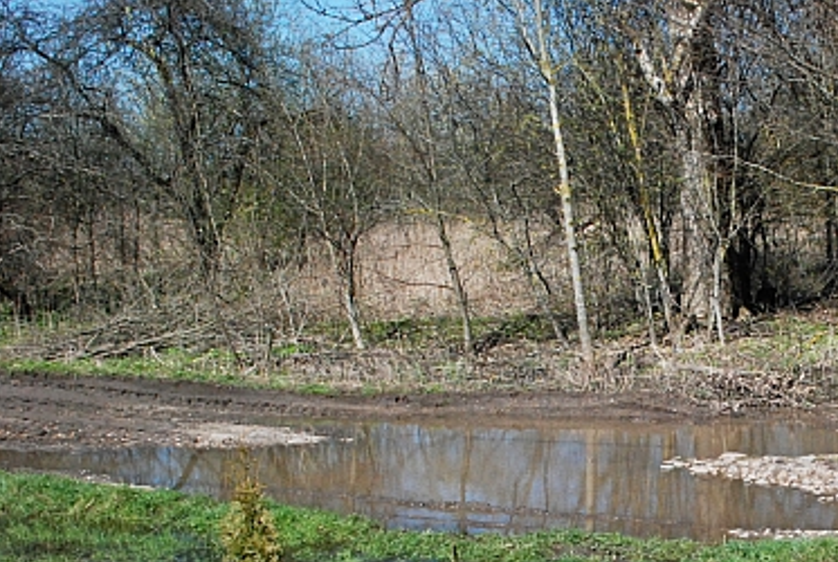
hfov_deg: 31.0
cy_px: 493
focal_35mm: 62
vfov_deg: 21.6
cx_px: 744
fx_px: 1445
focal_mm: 22
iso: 1600
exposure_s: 1/800
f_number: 14
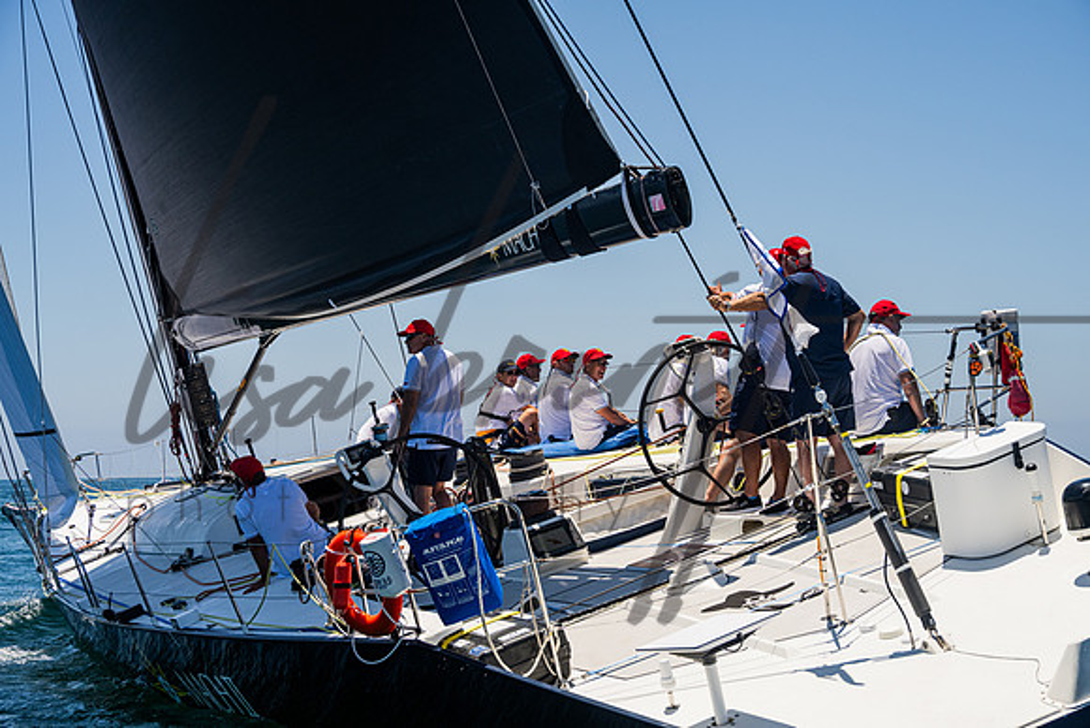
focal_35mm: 71
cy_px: 364
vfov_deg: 19.2
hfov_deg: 28.5
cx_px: 545
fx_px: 2149
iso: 500
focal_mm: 70
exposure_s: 1/2500
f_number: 8
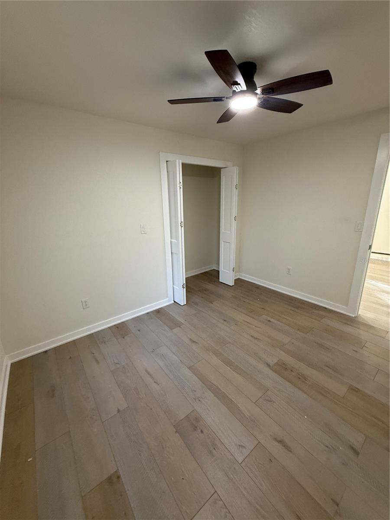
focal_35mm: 14
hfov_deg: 85.7
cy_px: 260
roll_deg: +1.1
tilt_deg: -12.7
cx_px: 195
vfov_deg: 102.1
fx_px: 210
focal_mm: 2.22
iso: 320
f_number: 2.2
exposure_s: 1/83
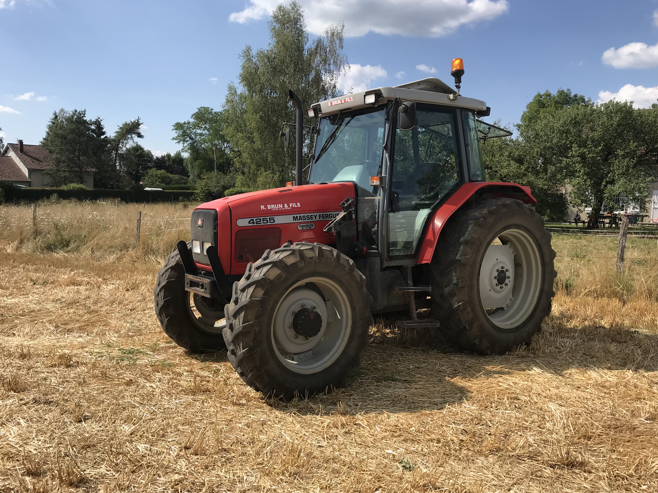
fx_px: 551
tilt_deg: -3.4
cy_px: 239
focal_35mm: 29
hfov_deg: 61.7
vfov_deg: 48.2
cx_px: 321
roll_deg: -1.1
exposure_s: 1/2179
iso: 20
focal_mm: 3.99
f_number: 1.8
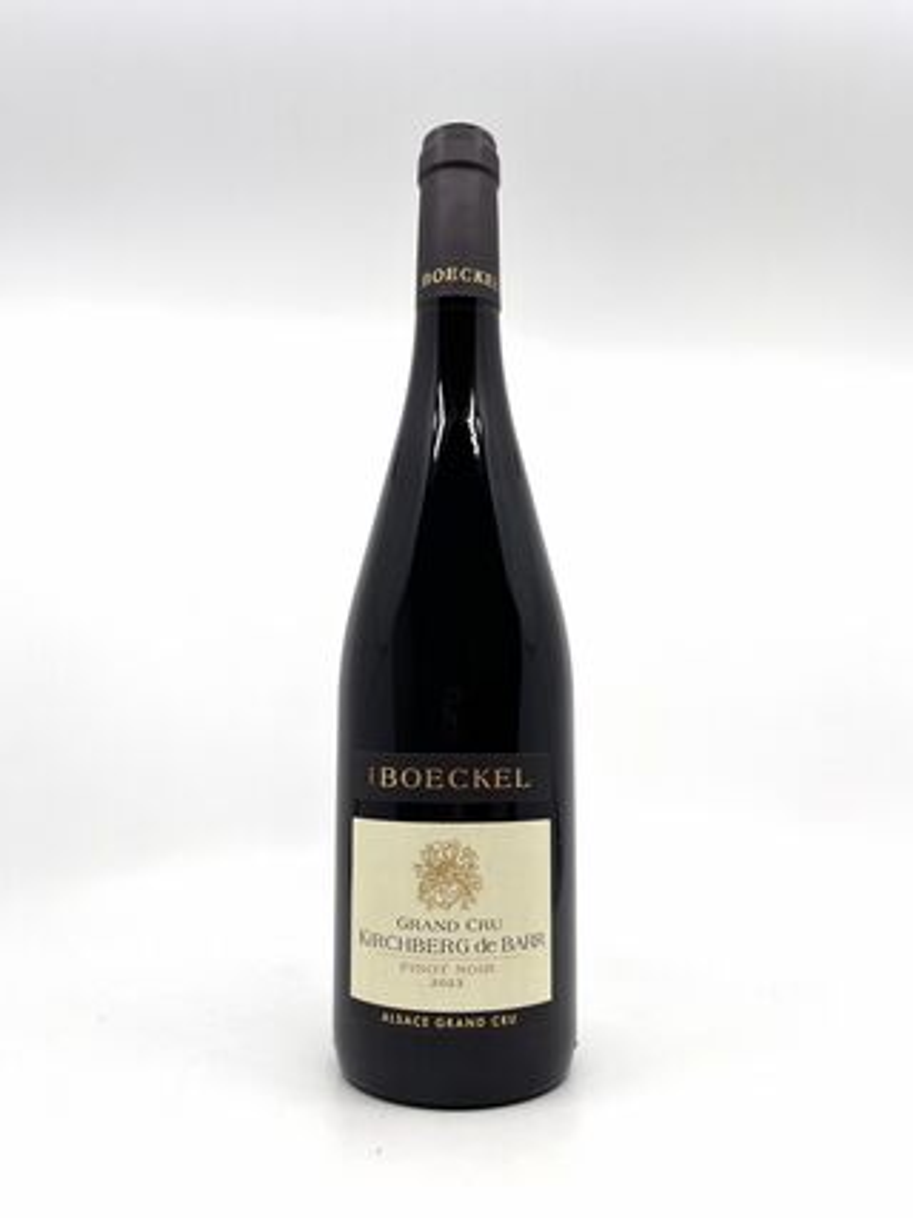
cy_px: 609
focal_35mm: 26
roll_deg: +0.9
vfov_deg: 67.3
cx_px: 456
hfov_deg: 53.0
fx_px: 915
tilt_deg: +6.0
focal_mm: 5.1
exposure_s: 1/816
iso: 50
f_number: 1.6
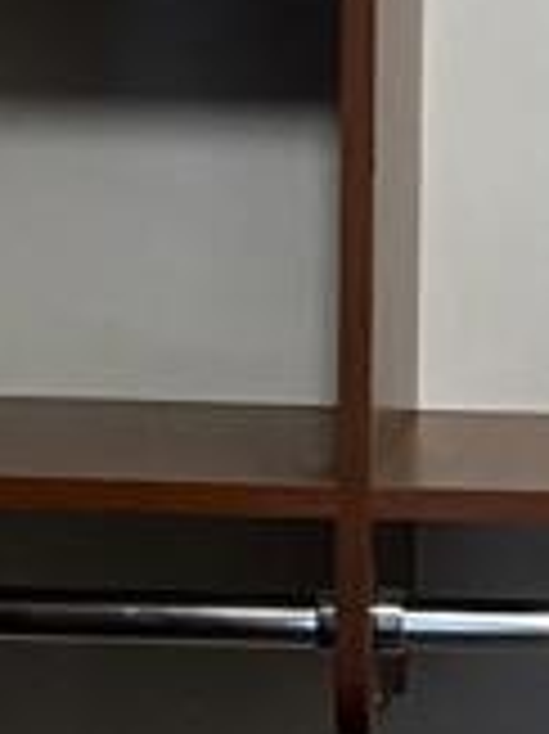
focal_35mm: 176
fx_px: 3727
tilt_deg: -10.8
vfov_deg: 11.2
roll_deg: -2.0
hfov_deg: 8.4
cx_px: 536
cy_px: 617
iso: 80
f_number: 1.8
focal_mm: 3.99
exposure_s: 1/60
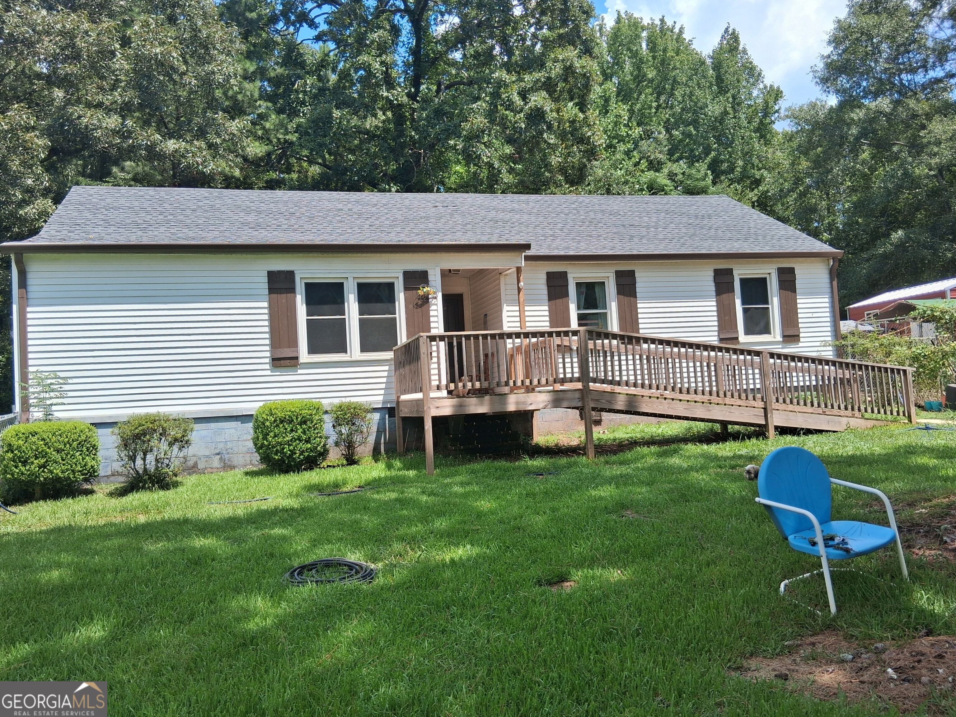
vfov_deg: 53.1
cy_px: 358
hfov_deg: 67.3
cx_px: 478
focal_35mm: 26
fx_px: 718
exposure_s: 1/588
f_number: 1.8
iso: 25
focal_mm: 3.98
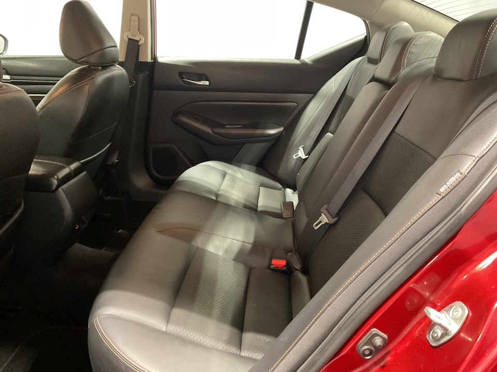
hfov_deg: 61.7
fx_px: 416
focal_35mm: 29
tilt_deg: -18.6
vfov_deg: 48.2
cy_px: 186
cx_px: 248
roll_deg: -2.6
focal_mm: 3
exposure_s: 1/30
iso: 500
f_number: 1.8
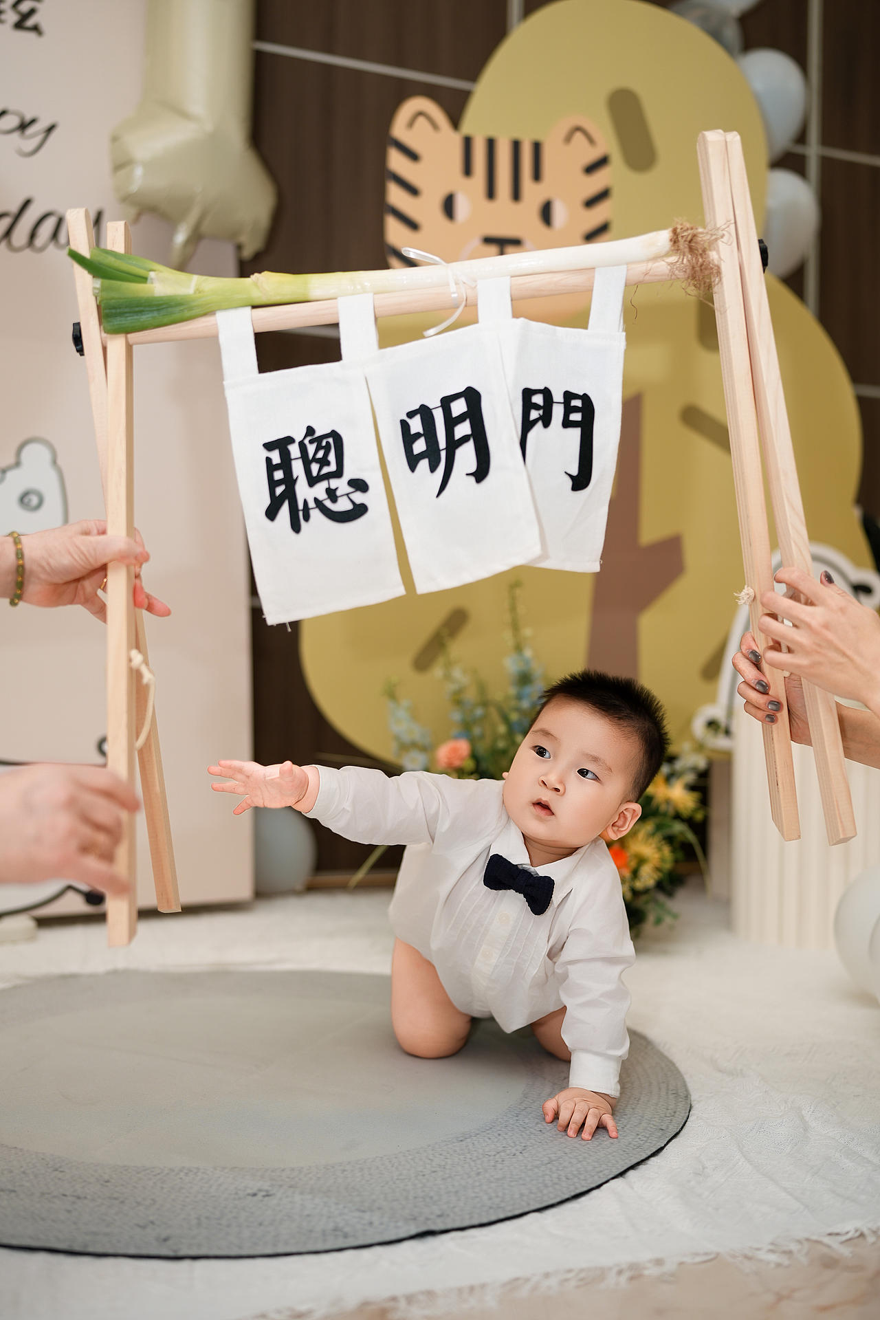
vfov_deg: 54.4
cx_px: 440
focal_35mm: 35
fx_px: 1283
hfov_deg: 37.9
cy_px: 660
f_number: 1.6
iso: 100
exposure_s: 1/200
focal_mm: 35
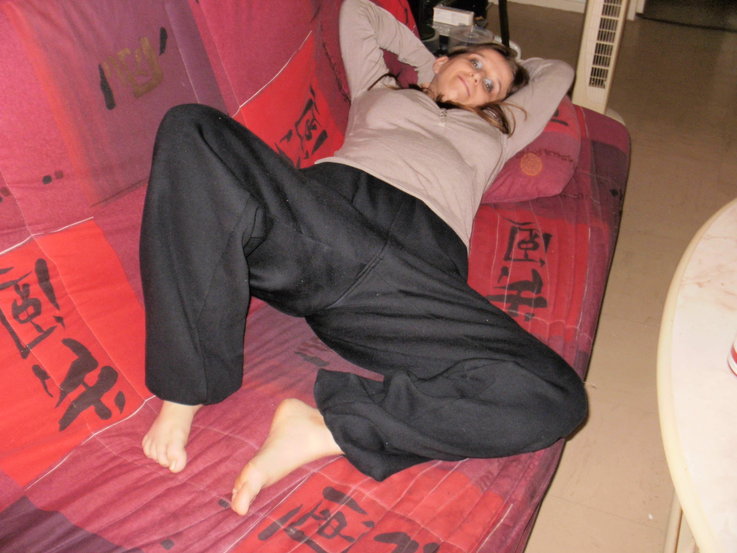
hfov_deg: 51.4
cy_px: 276
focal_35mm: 36
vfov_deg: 39.7
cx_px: 368
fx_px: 766
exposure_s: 1/30
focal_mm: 6.3
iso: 125
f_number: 3.5
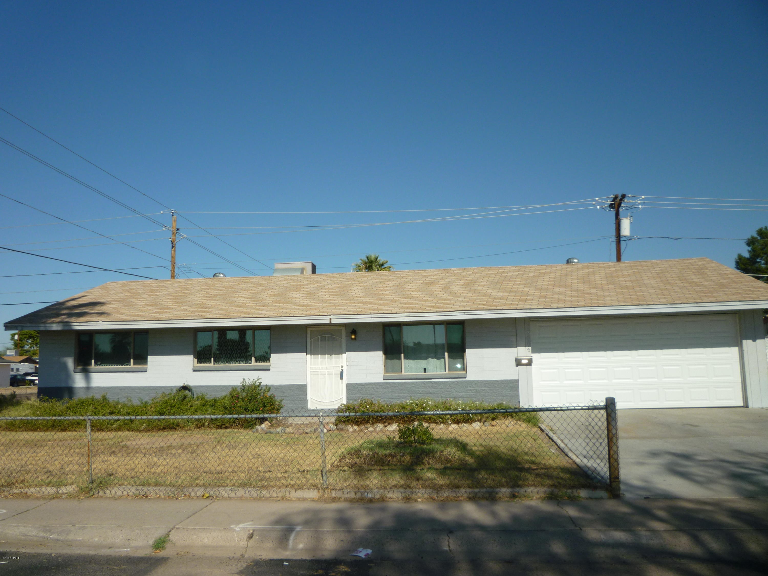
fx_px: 643
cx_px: 384
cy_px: 288
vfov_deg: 48.2
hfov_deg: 61.7
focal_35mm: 29
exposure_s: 1/800
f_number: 5
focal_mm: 5.2
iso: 100
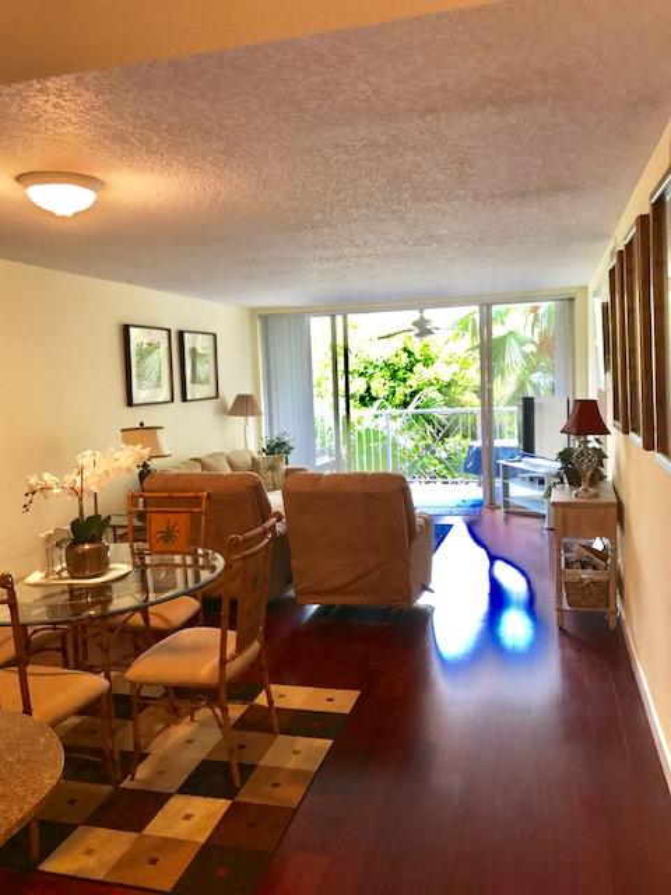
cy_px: 448
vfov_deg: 63.4
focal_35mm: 28
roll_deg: +2.3
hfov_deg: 49.7
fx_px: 724
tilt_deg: -5.1
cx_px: 336
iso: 50
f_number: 1.8
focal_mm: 3.99
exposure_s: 1/30
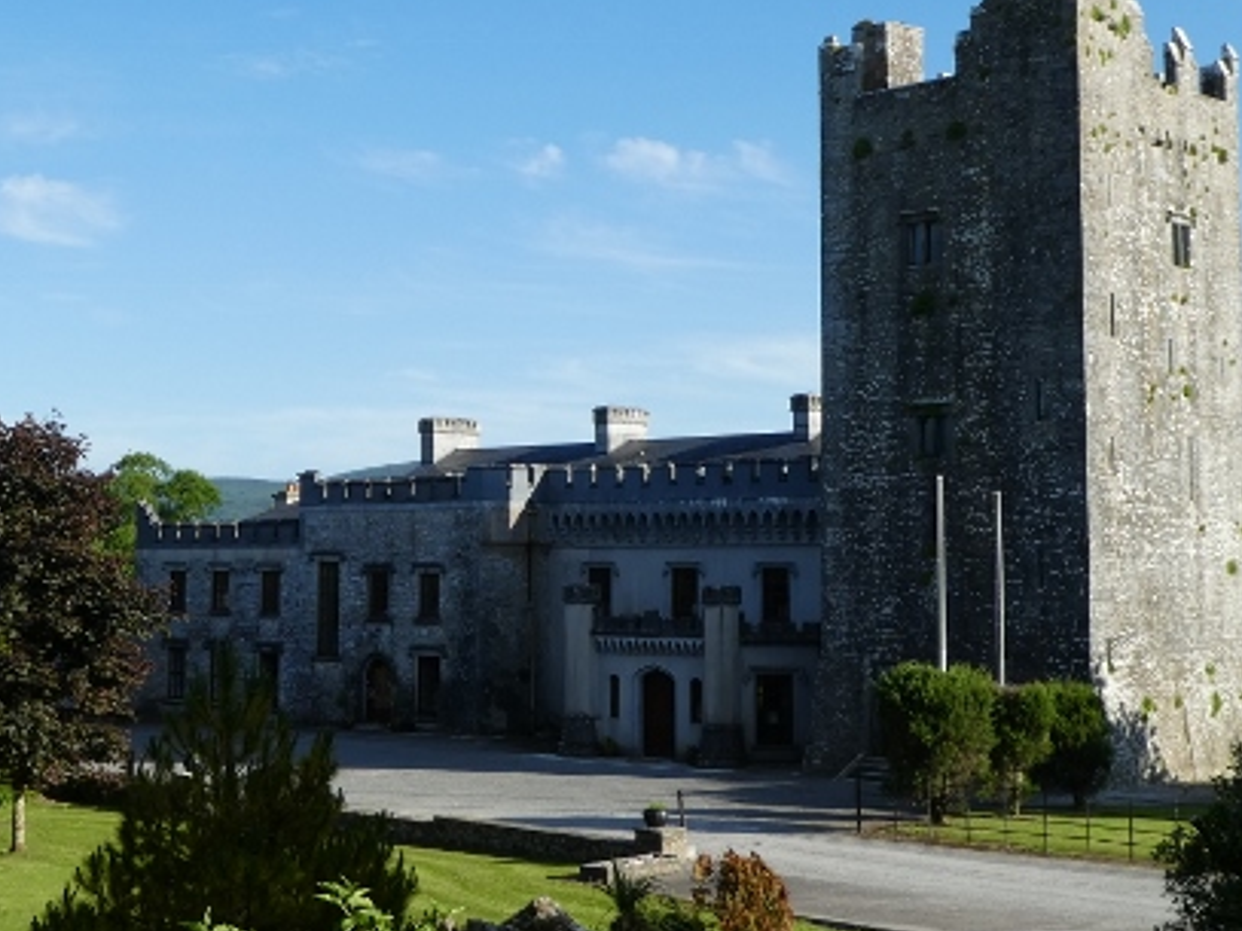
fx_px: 1973
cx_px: 513
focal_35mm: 55
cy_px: 443
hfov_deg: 34.9
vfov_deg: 26.5
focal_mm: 6.3
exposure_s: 1/500
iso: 80
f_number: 3.7
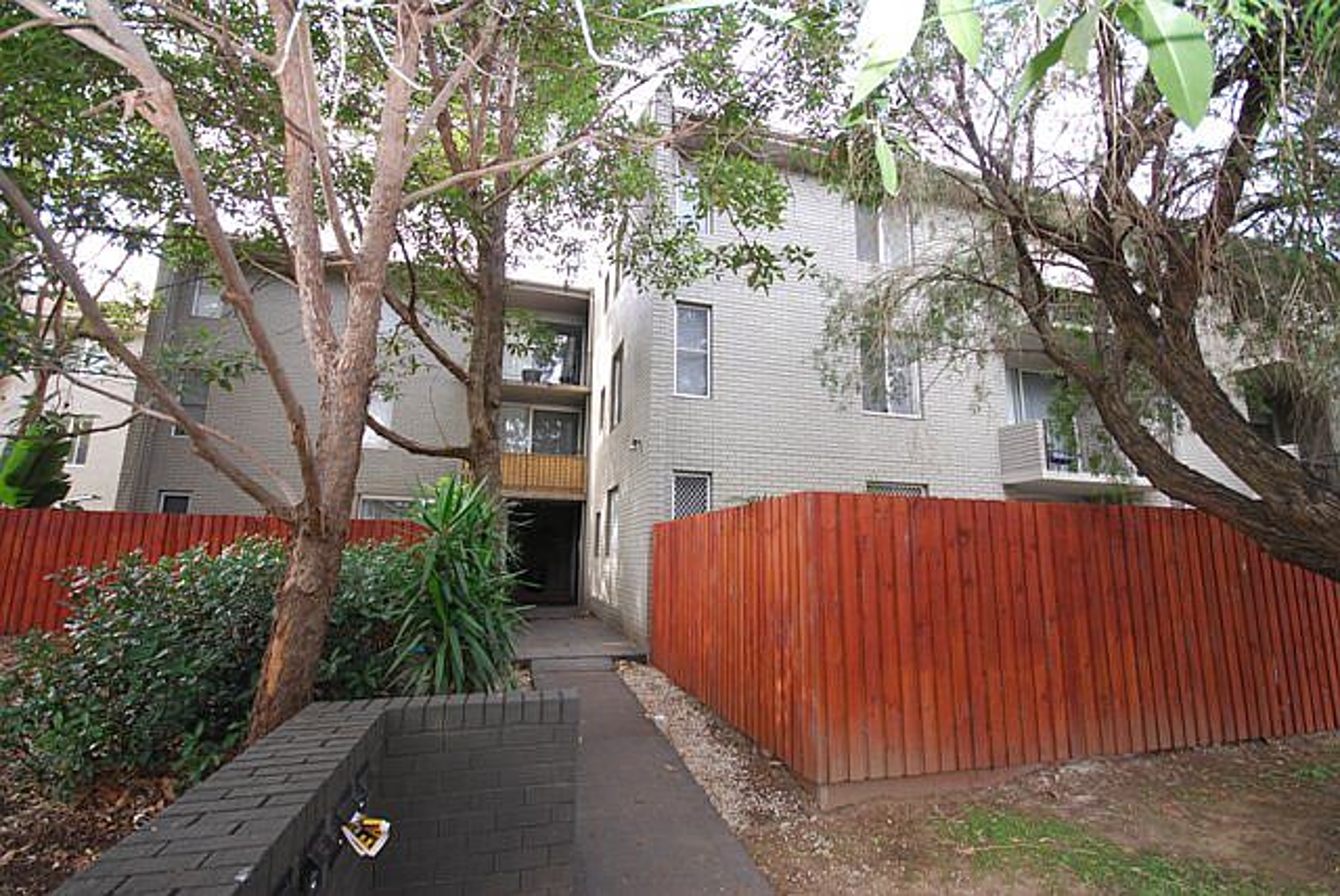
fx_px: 559
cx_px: 670
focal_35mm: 15
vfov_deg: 77.4
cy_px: 448
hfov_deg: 100.3
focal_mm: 10
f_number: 4
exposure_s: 1/60
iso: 280
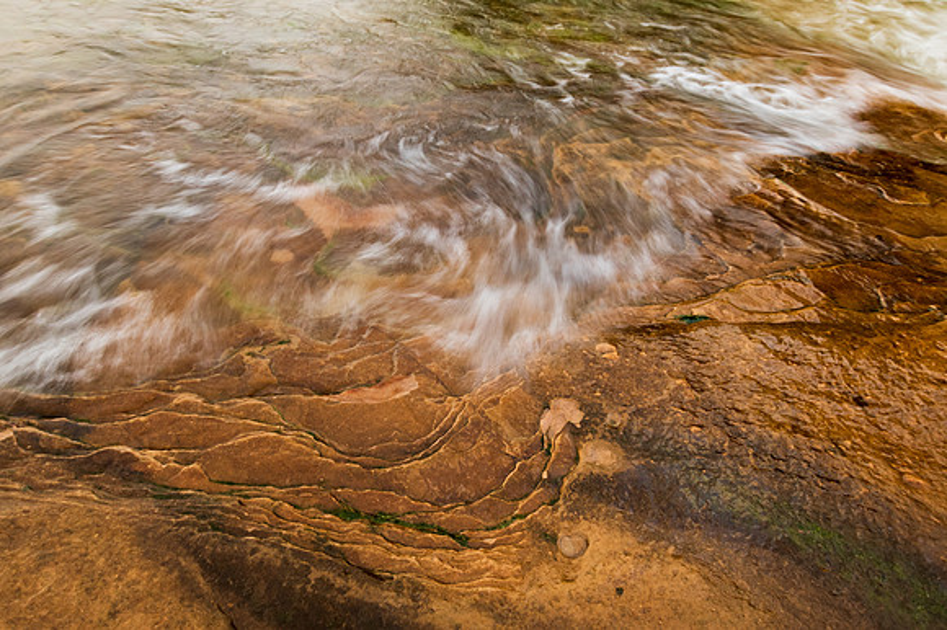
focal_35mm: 24
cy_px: 315
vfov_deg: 53.1
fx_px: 631
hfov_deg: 73.8
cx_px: 474
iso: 500
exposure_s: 1/5
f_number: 2.8
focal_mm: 16
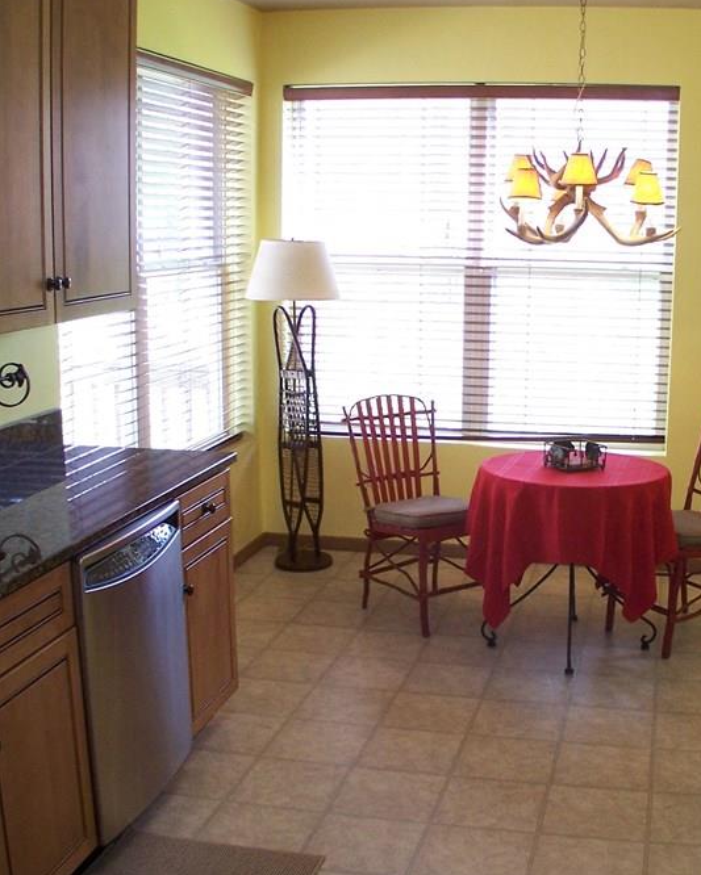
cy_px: 468
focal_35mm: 57
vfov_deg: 33.0
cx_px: 504
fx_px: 1478
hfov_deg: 26.4
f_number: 2.8
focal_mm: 6.3
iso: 140
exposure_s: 1/30
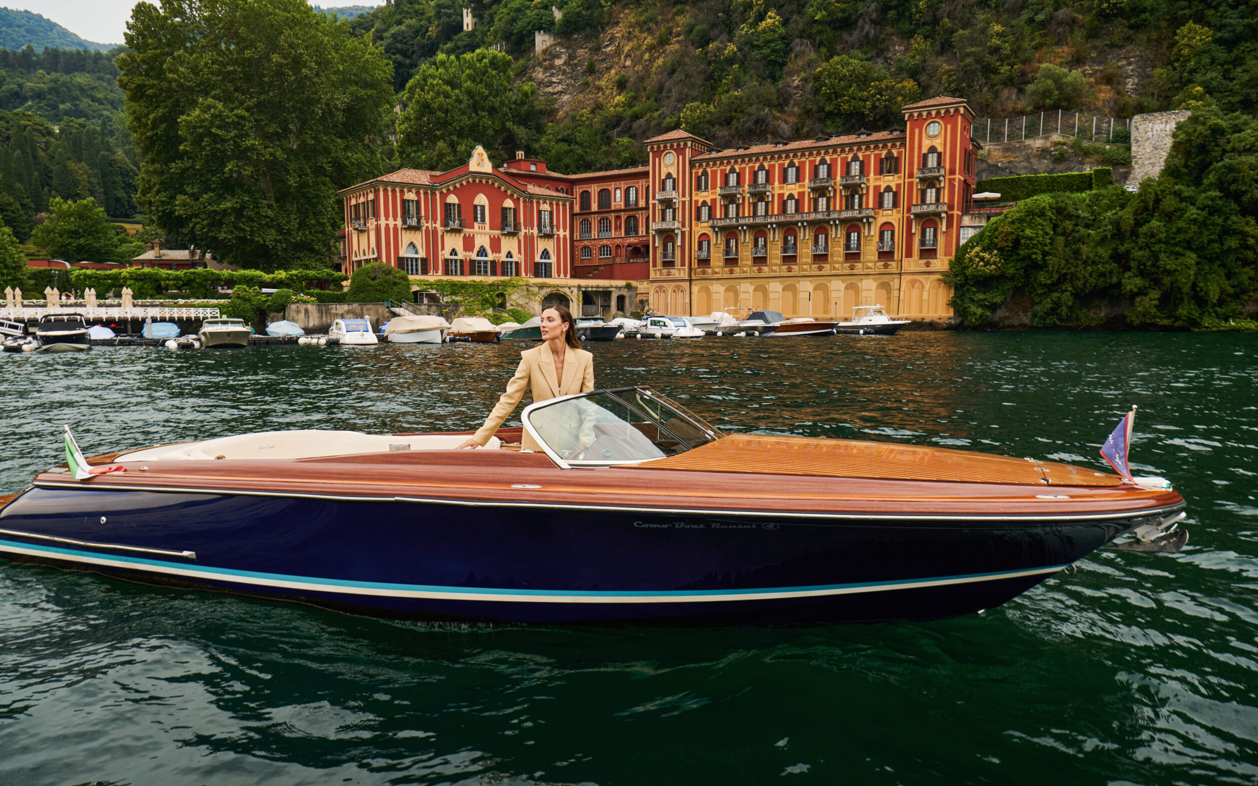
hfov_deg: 72.5
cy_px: 407
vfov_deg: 49.3
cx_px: 618
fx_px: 857
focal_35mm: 25
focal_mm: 24
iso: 500
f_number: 6.3
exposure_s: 1/200
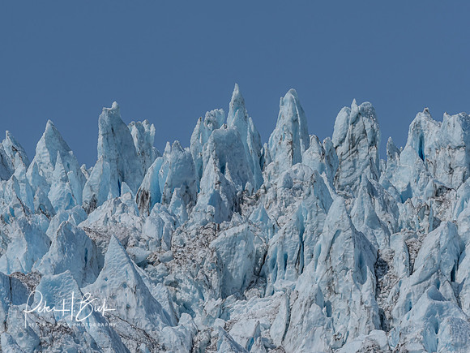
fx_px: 8160
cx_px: 235
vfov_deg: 2.5
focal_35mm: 601
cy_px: 176
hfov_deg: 3.3
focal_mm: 300
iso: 400
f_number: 11
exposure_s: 1/1000
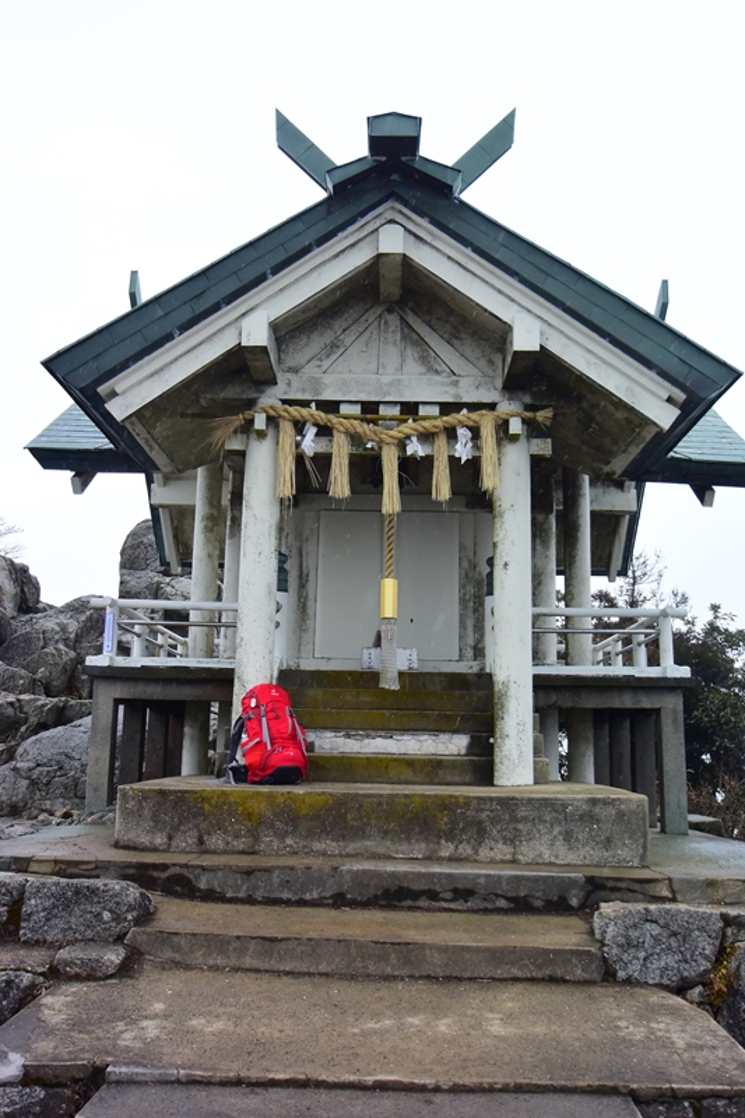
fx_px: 963
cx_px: 372
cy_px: 559
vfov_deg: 60.3
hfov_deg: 42.3
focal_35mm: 31
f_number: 5.3
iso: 400
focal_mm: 11.5
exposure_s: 1/200
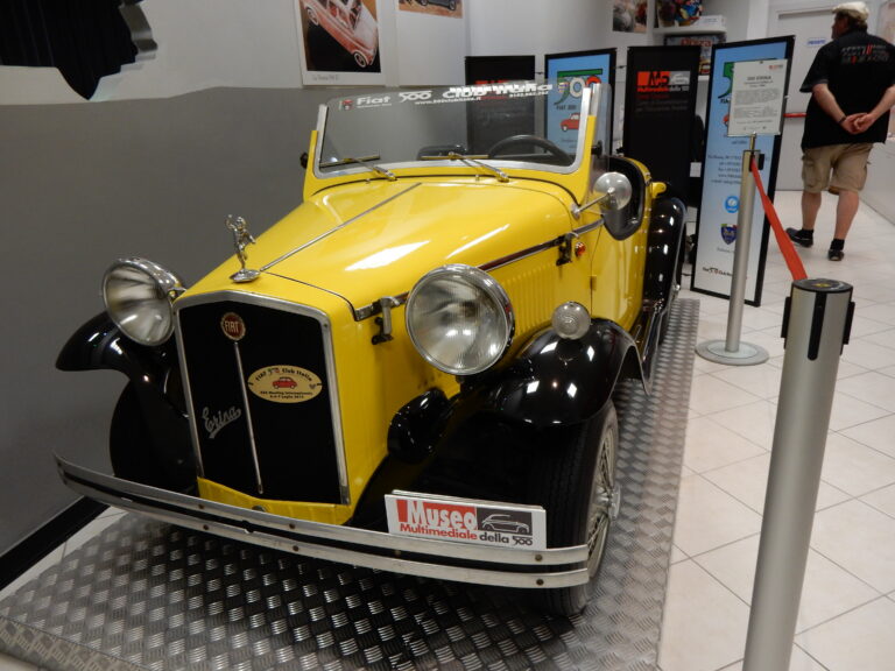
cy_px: 336
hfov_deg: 69.4
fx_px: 646
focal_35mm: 25
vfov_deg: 54.9
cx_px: 448
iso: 200
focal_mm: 4.5
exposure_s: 1/30
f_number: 3.7
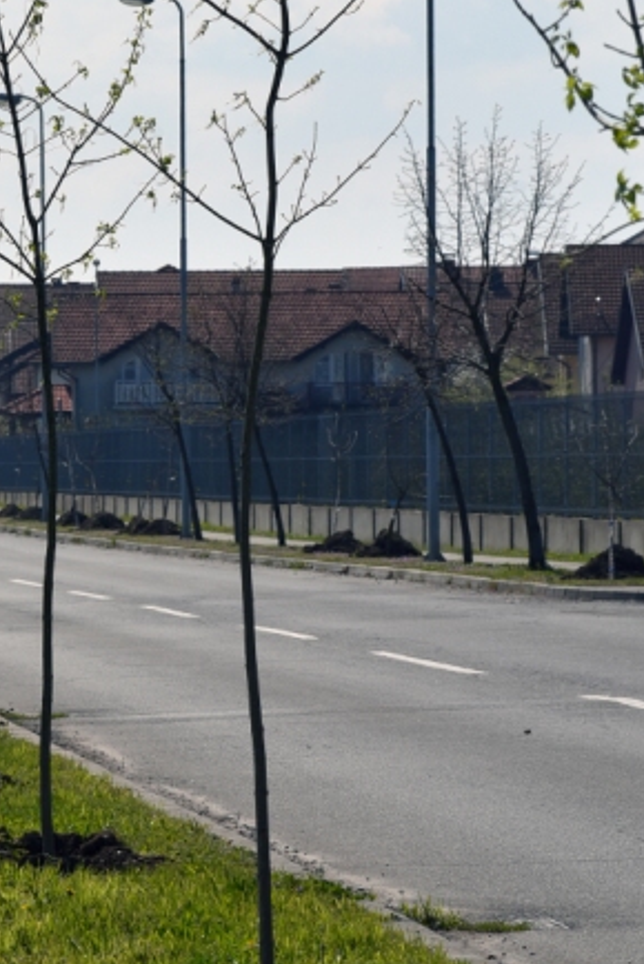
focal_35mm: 283
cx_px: 142
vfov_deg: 7.3
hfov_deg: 4.9
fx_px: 7581
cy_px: 353
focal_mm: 120
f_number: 13
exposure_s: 1/400
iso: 100
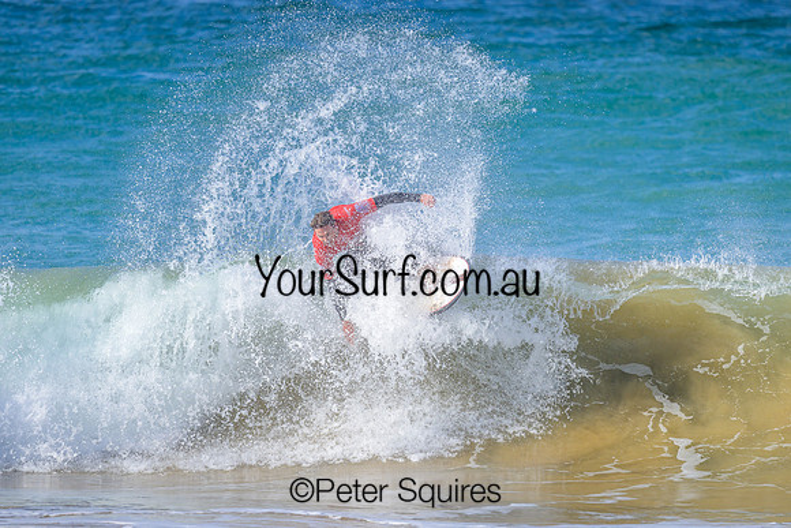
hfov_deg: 2.4
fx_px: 19228
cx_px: 433
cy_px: 275
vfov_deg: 1.6
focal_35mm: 875
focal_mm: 800
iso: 360
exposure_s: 1/2000
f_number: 6.3
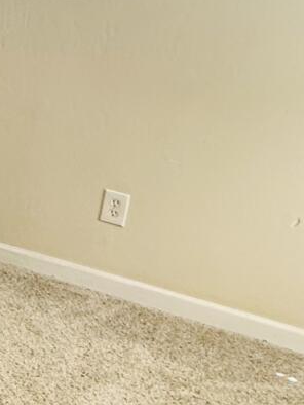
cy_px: 102
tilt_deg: -13.0
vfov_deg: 27.0
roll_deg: -1.2
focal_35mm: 71
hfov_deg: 14.0
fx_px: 830
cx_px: -438
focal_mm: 2.22
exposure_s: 1/99
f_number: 2.2
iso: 160
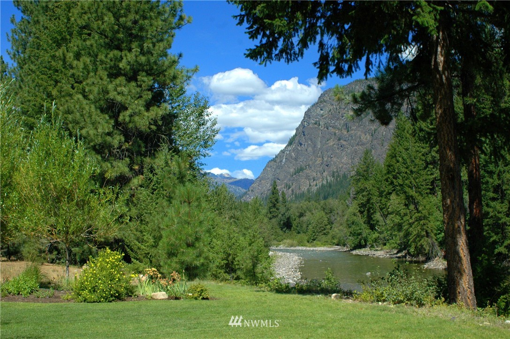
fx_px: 594
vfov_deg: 31.8
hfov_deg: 46.4
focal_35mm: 42
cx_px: 255
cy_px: 170
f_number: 7.1
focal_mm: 28
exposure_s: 1/200
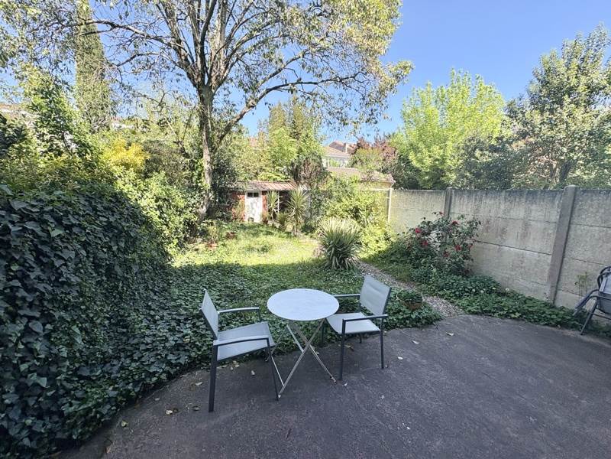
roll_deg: -1.6
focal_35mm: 14
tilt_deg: -8.3
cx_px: 306
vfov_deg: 85.7
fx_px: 247
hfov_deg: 102.1
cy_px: 230
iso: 50
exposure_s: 1/456
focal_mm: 2.22
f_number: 2.2
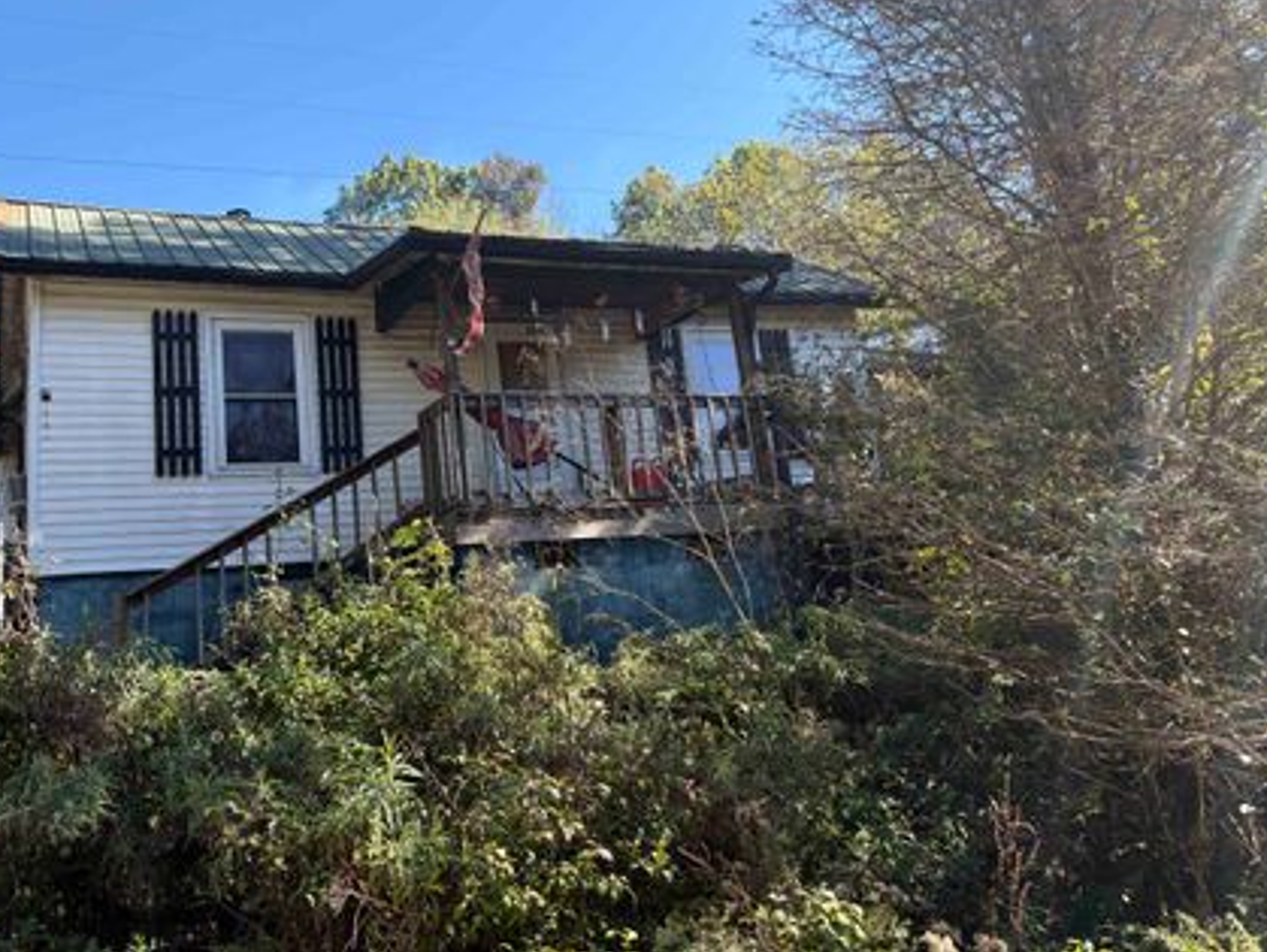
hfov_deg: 57.9
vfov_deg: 45.3
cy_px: 388
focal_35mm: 31
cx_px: 520
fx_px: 1136
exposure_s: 1/1196
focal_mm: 5.96
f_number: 1.6
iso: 50
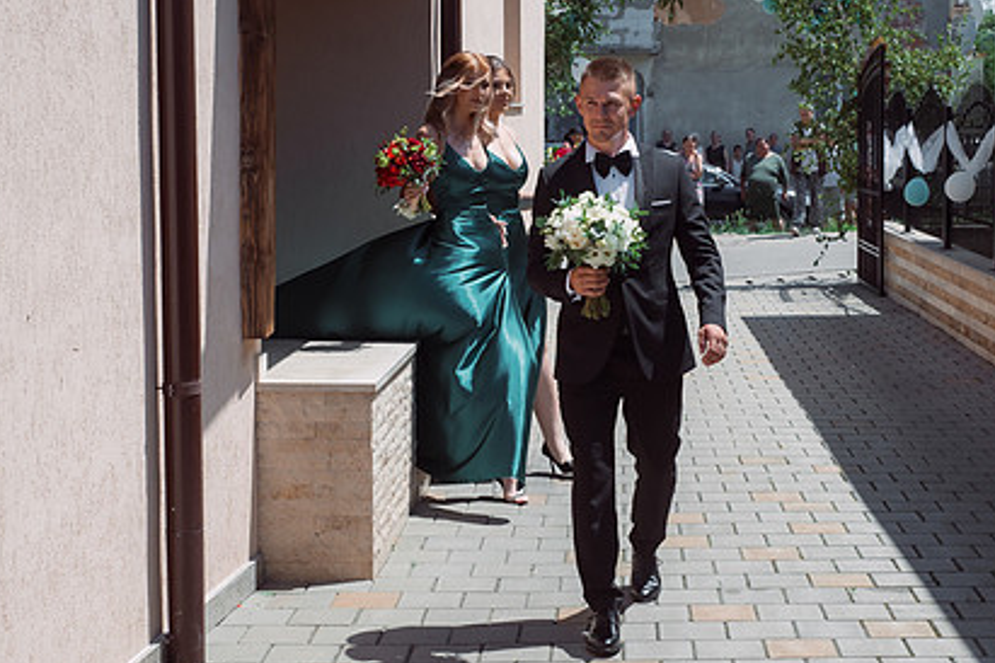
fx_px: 2100
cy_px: 212
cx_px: 619
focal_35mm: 76
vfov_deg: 17.9
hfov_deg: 26.6
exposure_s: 1/2000
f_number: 6.3
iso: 320
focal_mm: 48
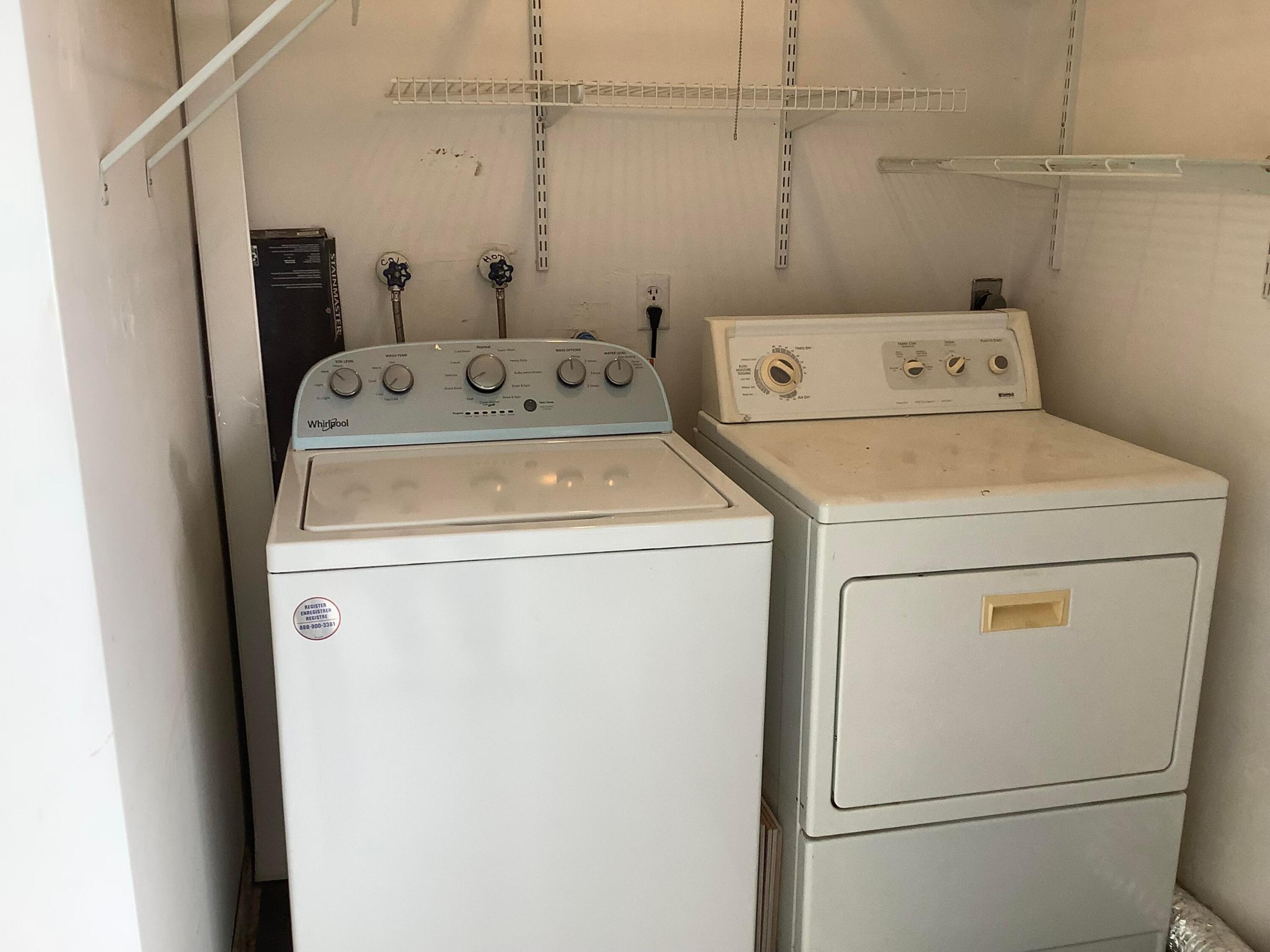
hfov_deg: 58.4
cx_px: 635
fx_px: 1137
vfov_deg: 45.4
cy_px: 476
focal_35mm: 31
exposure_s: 1/120
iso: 50
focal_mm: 3.3
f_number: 2.4
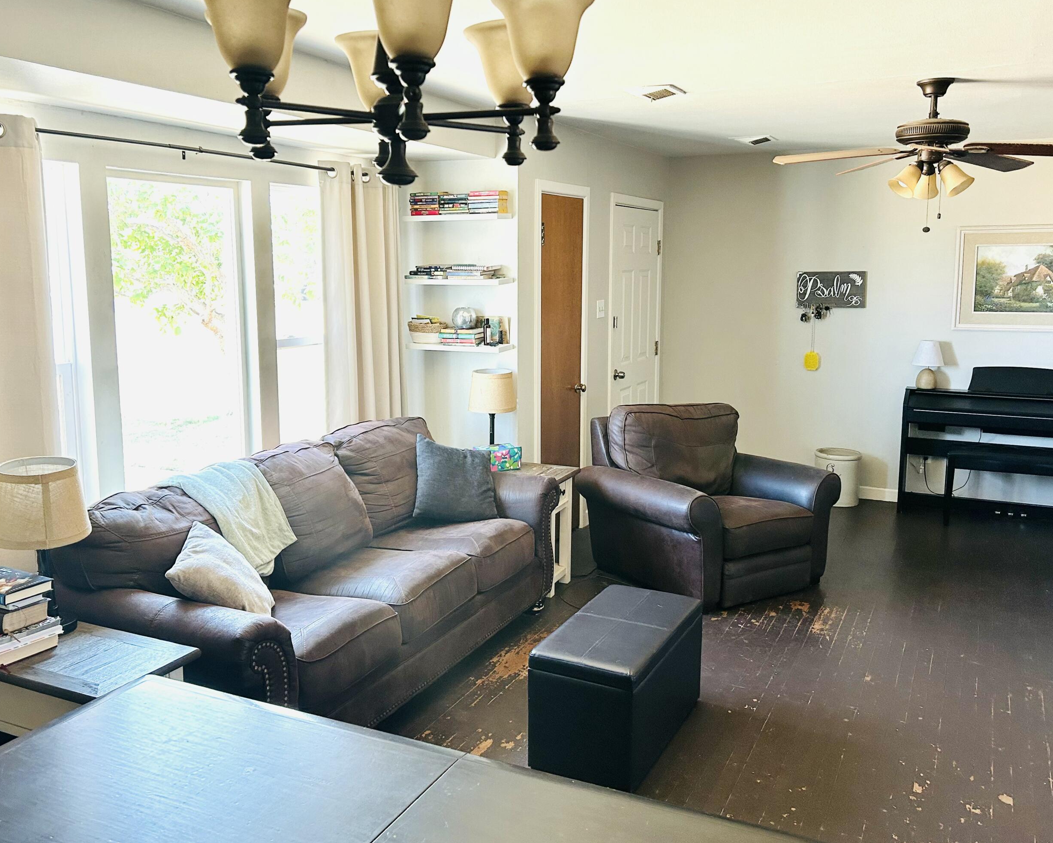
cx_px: 520
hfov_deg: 57.2
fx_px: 966
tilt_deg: -8.4
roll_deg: +0.7
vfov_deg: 47.1
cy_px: 389
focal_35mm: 31
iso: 125
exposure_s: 1/119
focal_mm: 5.7
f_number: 1.5
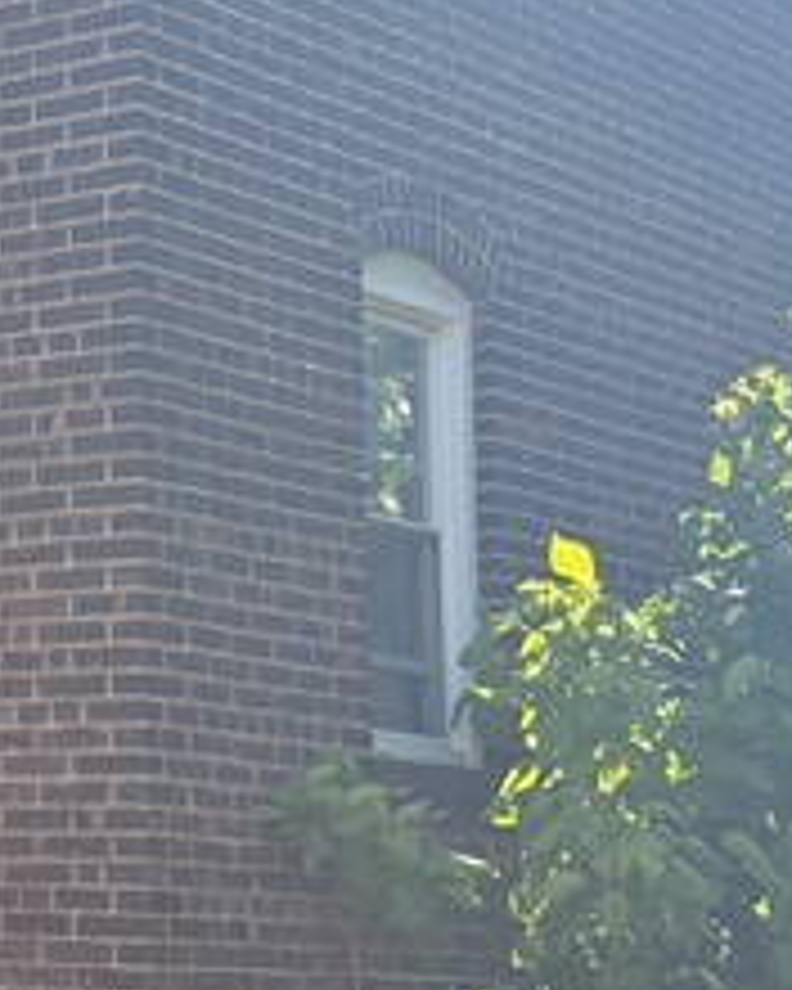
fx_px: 3194
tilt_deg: +9.2
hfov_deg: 12.8
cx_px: -666
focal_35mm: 109
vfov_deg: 17.6
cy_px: 446
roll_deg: -1.7
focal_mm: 6.76
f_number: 1.78
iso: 100
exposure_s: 1/2232
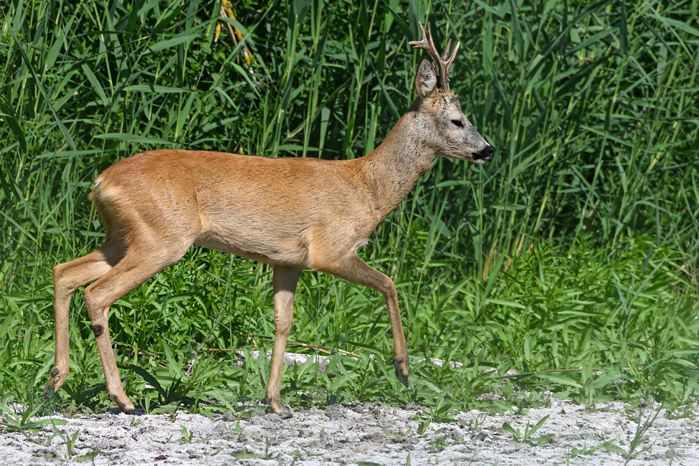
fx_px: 21512
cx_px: 309
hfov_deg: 1.9
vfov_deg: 1.2
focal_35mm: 1108
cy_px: 233
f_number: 8
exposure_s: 1/2000
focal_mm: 600
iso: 400
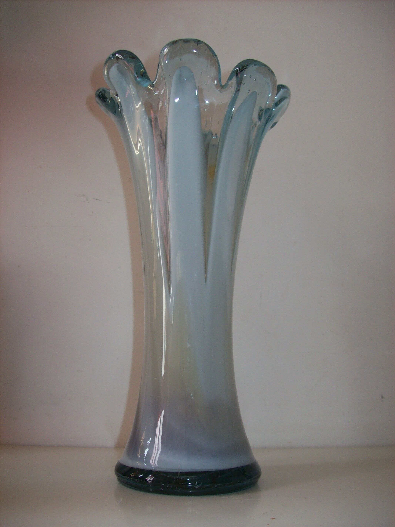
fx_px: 548
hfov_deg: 39.6
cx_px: 198
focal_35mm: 36
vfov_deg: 51.4
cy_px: 264
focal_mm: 6
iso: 80
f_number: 2.7
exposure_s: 1/64
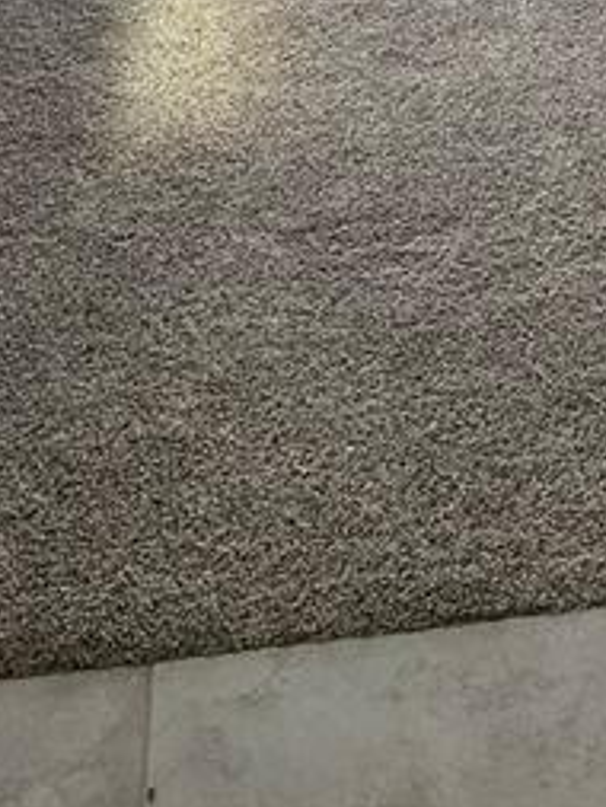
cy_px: -335
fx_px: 1842
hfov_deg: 18.3
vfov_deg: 21.5
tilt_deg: -14.1
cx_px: 590
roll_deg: -2.2
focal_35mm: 79
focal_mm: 4.25
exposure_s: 1/122
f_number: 1.8
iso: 64
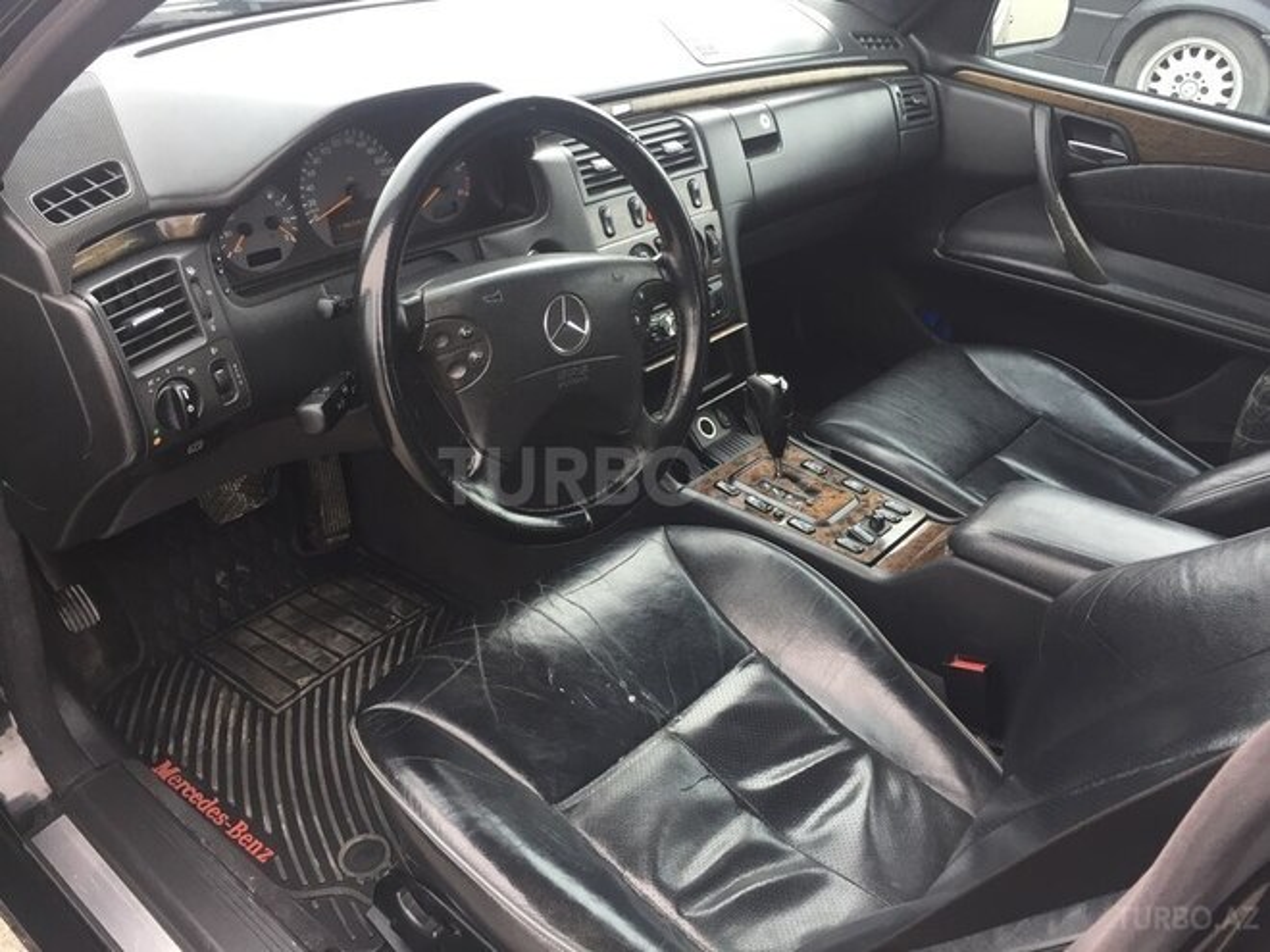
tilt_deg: -33.6
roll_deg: -6.8
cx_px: 635
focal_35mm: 29
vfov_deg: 48.2
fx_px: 1064
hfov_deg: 61.7
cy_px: 476
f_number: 2.2
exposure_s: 1/33
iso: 32
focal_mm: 4.15
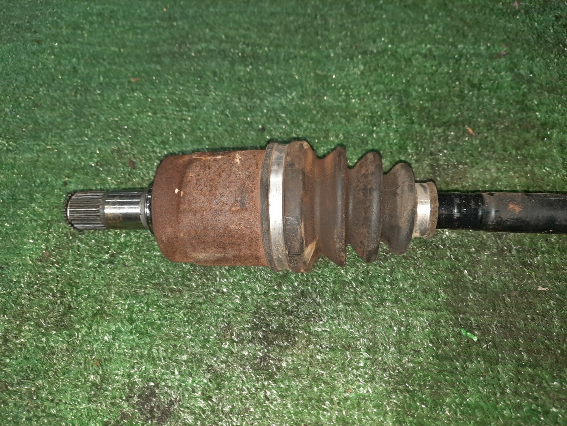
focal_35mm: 25
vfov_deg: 54.9
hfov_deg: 69.4
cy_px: 213
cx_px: 284
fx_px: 409
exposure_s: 1/33
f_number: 2
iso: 367
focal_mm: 4.6
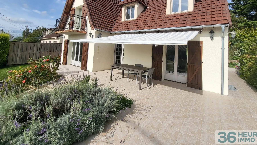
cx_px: 135
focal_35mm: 15
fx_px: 102
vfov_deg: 67.7
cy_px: 43
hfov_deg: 102.9
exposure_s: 1/1395
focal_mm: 1.74
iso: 32
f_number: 2.2
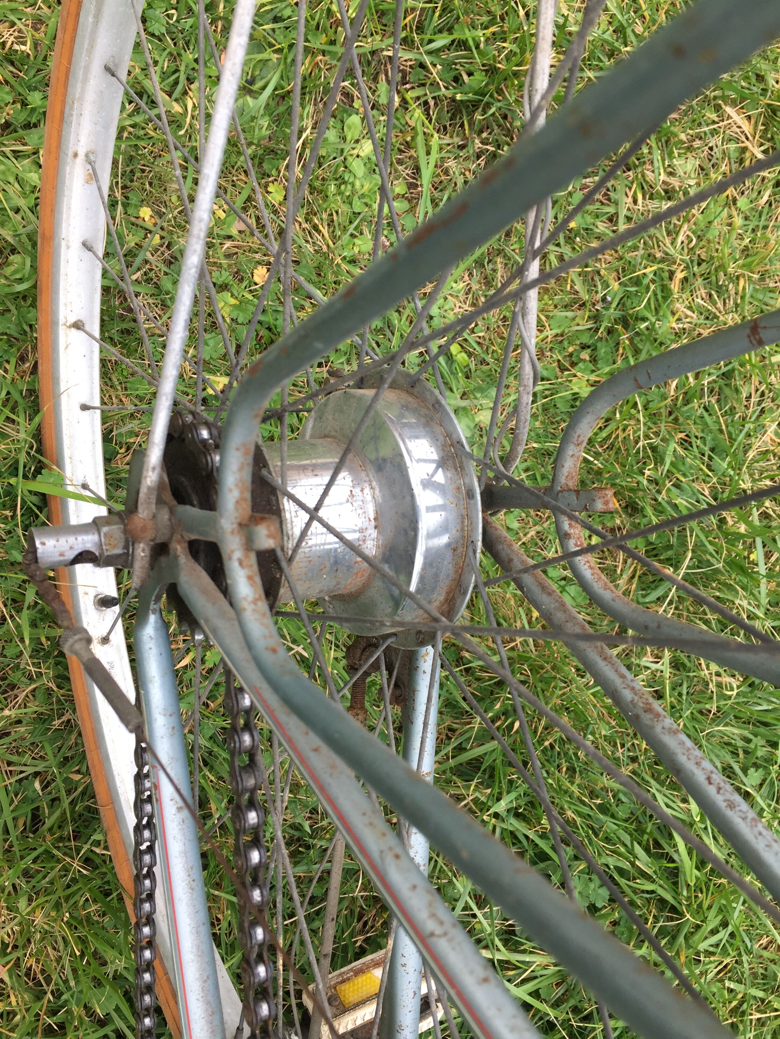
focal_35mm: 29
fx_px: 871
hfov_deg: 48.2
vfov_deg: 61.7
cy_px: 520
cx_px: 390
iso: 32
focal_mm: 4.15
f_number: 2.2
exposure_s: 1/124
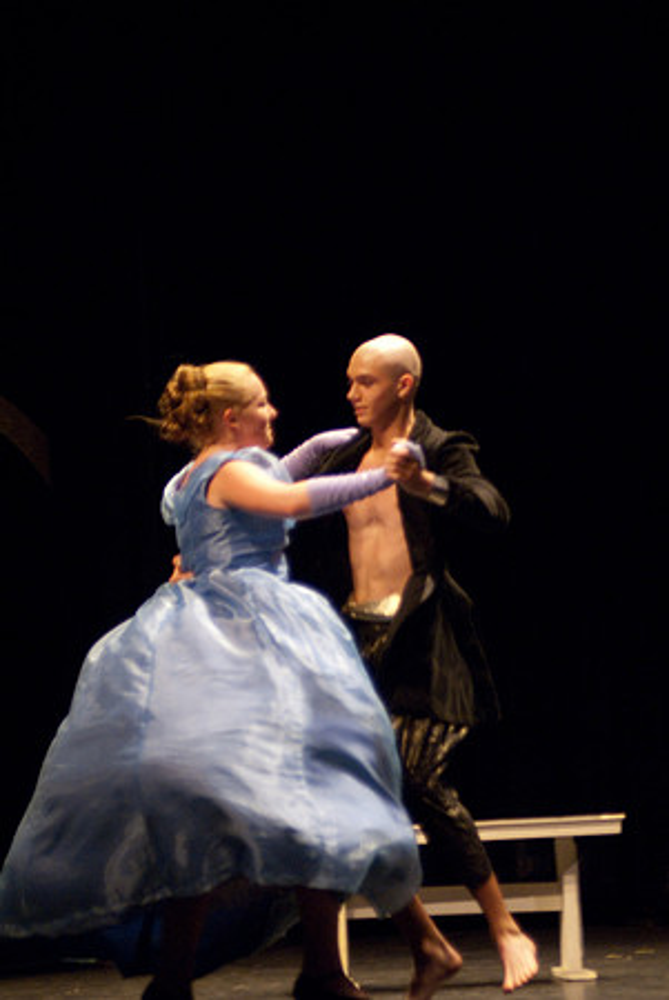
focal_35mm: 112
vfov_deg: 18.2
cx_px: 334
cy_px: 500
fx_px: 3128
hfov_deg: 12.2
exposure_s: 1/160
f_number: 2.8
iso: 1250
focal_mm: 75
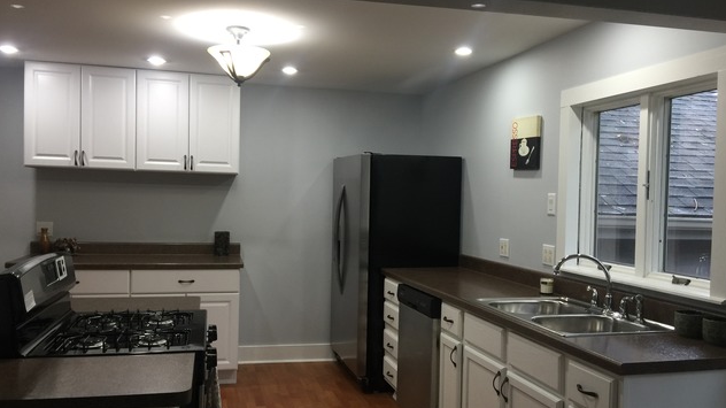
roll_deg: -2.2
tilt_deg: -2.2
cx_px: 365
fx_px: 616
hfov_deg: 61.0
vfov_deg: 36.6
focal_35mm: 32
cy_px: 218
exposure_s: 1/15
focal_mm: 4.15
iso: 32
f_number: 2.2
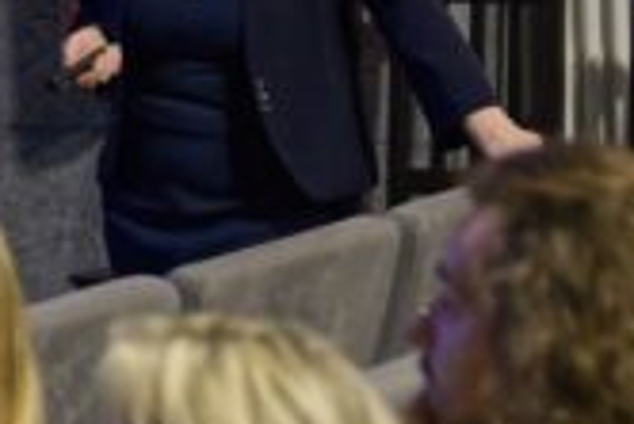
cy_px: 50
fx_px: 5270
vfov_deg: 4.6
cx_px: 607
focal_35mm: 299
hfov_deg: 6.9
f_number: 2.8
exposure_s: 1/160
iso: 8000
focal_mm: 66
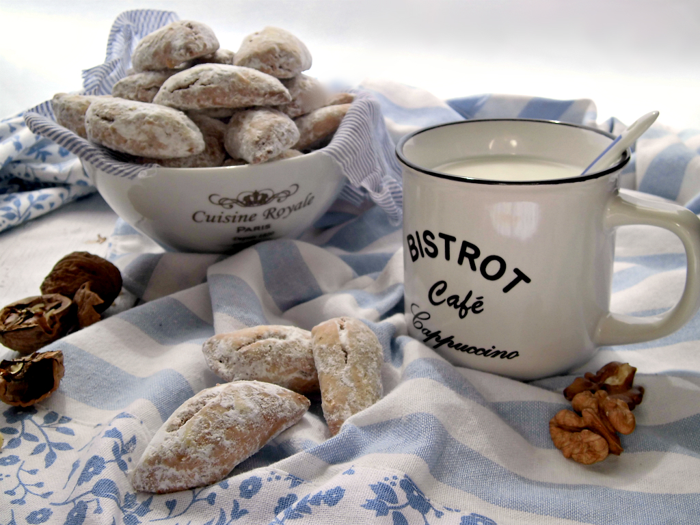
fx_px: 950
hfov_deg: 40.4
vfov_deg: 30.9
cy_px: 262
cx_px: 350
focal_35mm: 47
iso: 100
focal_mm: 8.3
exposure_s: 1/500
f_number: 3.4
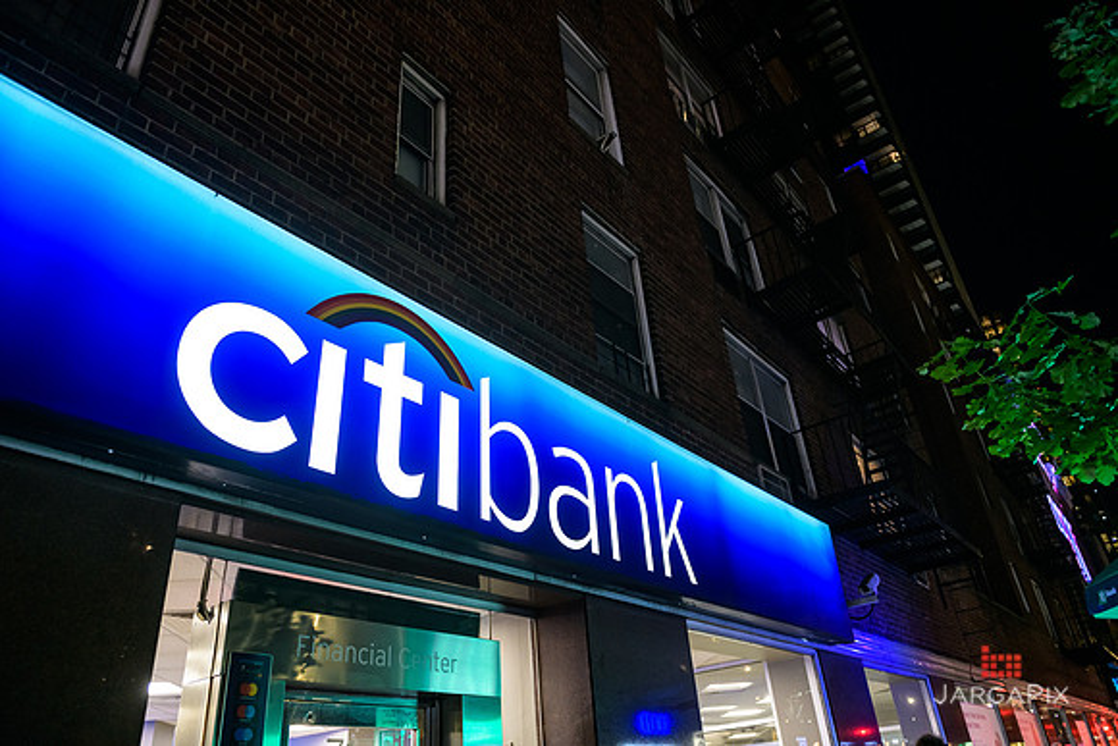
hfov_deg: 73.7
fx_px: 745
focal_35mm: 24
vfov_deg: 53.2
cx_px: 559
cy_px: 373
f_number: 3.2
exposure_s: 1/50
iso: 1250
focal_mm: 24
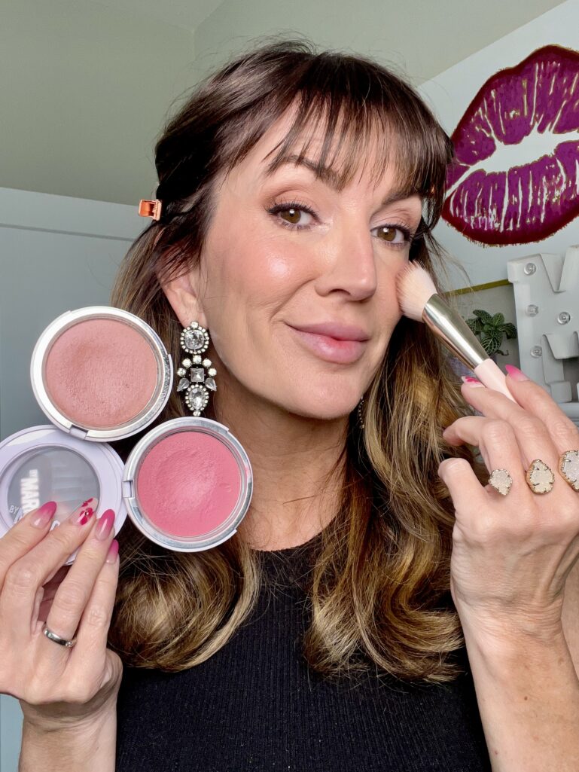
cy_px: 386
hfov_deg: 46.8
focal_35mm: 30
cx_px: 290
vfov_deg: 60.0
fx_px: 669
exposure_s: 1/121
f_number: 2.2
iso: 50
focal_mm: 2.71
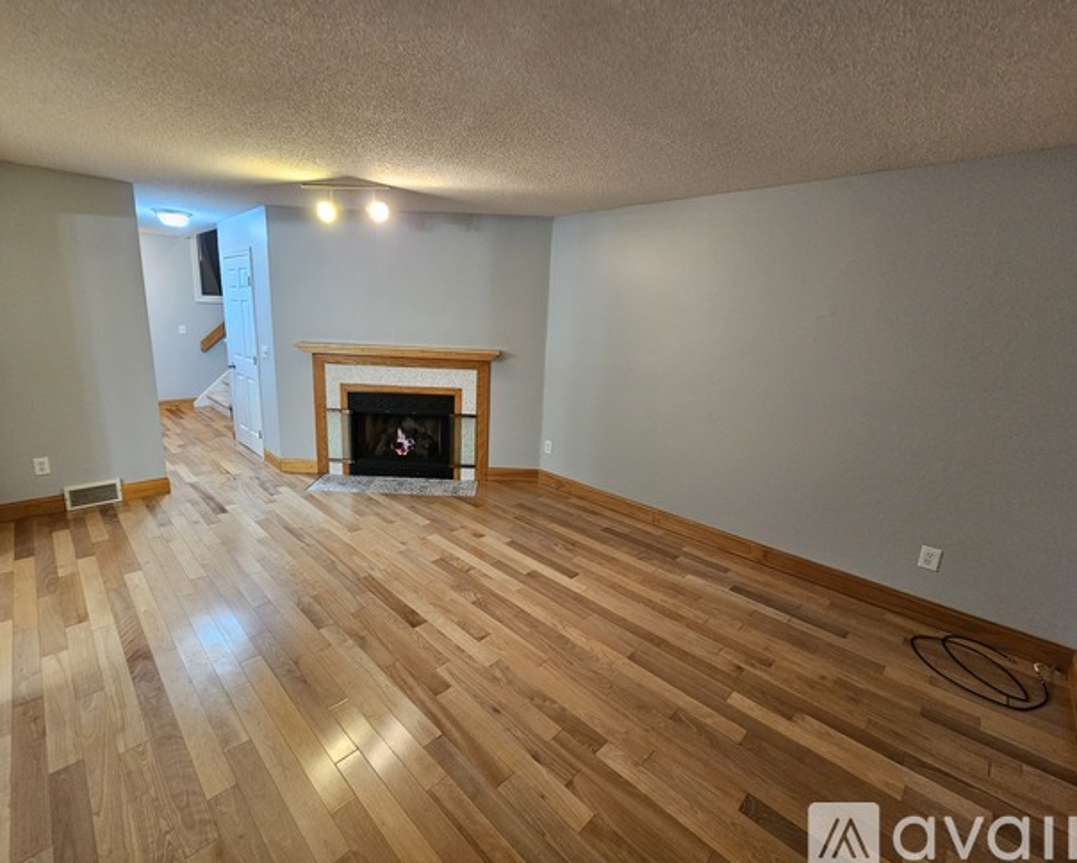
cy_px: 428
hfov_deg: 100.5
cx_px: 502
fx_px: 447
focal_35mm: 14
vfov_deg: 88.0
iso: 400
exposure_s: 1/30
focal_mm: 2.2
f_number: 2.2
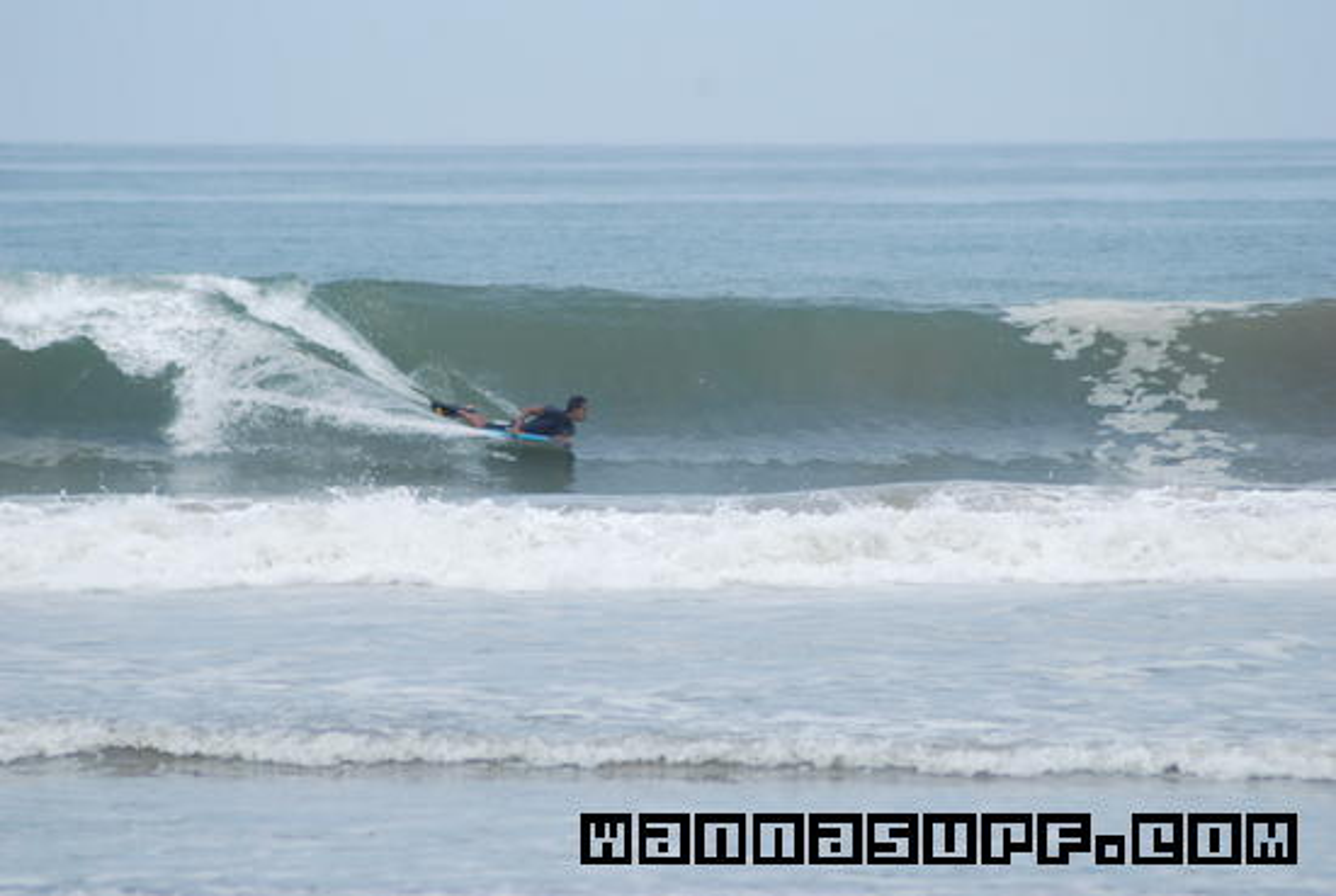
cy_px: 448
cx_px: 668
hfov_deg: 4.6
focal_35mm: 450
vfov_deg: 3.1
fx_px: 16731
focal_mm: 300
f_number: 5.6
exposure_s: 1/320
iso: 100
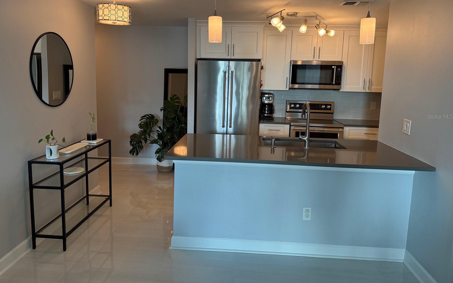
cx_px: 223
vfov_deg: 47.4
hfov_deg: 70.4
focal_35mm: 26
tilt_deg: -6.9
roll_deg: -1.6
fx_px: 321
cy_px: 116
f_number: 1.78
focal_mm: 6.76
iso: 200
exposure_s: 1/187
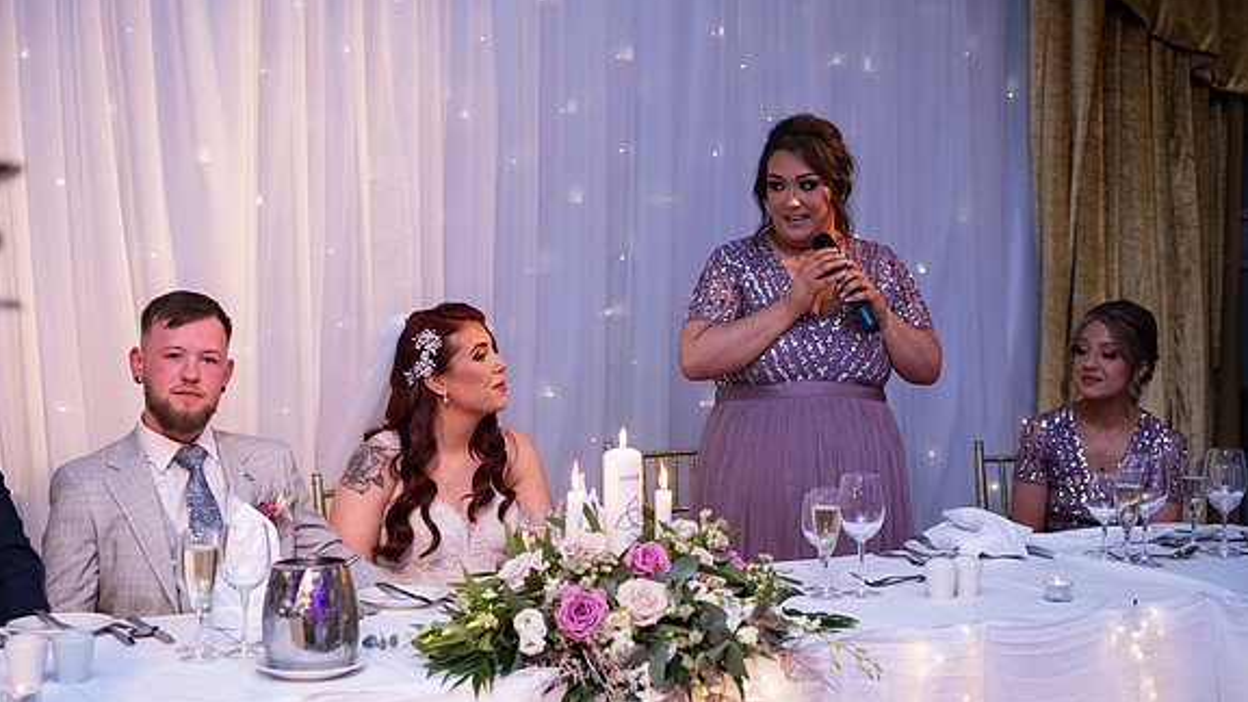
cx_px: 624
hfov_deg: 36.0
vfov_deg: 20.7
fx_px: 1919
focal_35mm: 58
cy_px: 367
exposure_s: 1/160
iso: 800
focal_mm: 55
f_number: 3.5
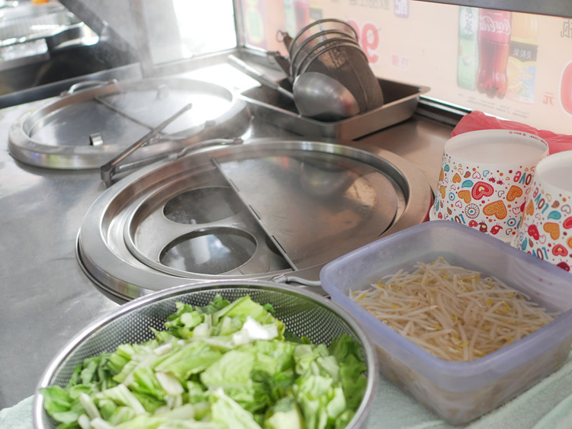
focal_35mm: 40
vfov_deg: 35.9
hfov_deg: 46.8
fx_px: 661
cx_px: 269
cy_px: 248
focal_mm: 15
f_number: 1.7
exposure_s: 1/80
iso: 200
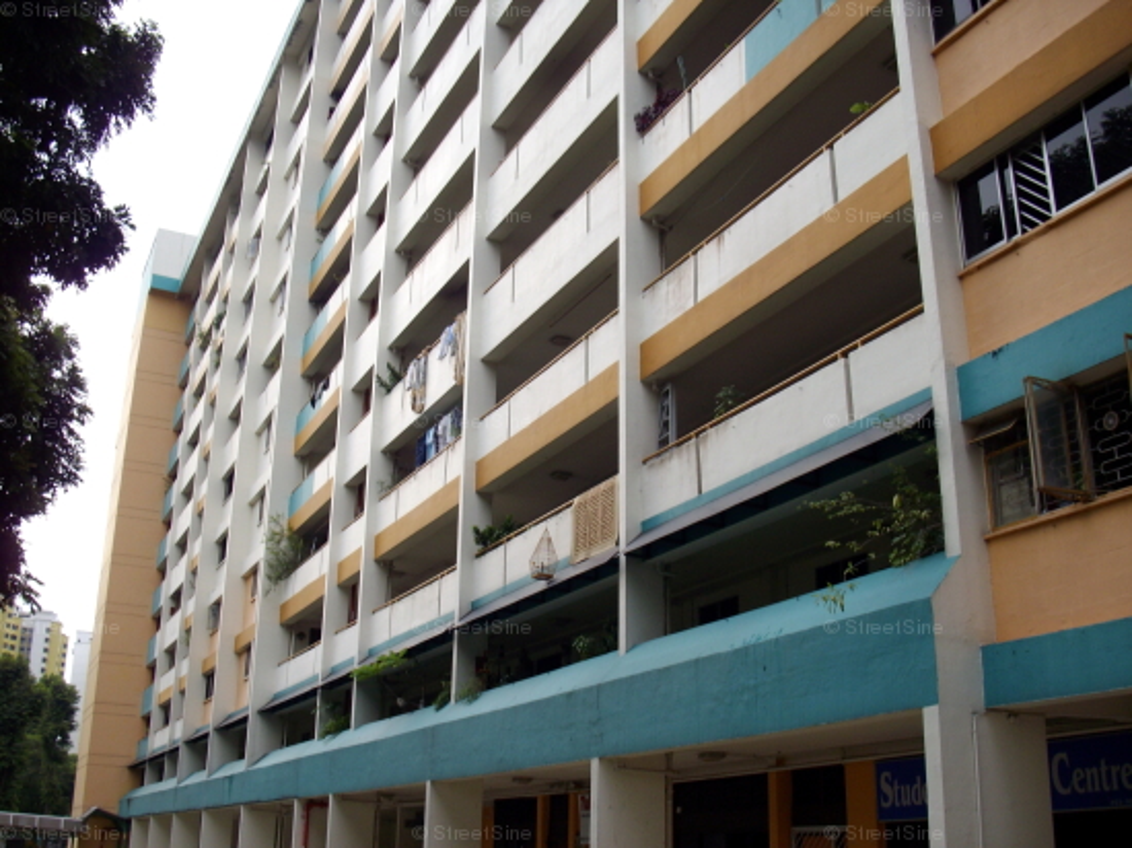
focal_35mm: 37
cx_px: 566
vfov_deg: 38.6
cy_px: 424
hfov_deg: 50.2
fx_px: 1209
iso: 80
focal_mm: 6.2
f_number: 5.6
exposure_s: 1/80
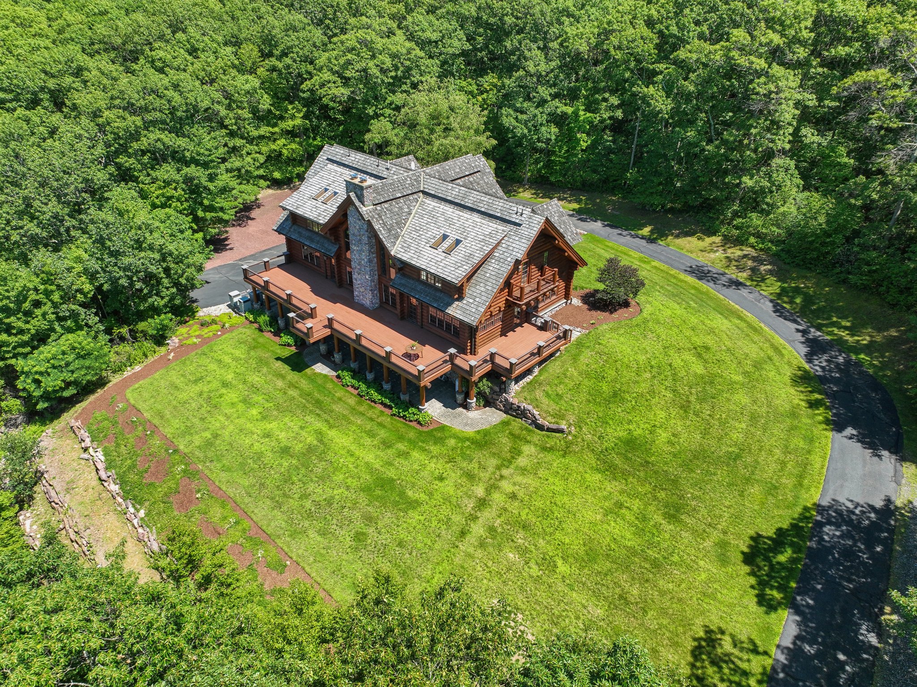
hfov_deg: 71.6
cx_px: 458
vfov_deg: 56.8
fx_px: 635
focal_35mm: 24
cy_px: 344
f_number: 2.8
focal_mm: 12.3
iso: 100
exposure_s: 1/800
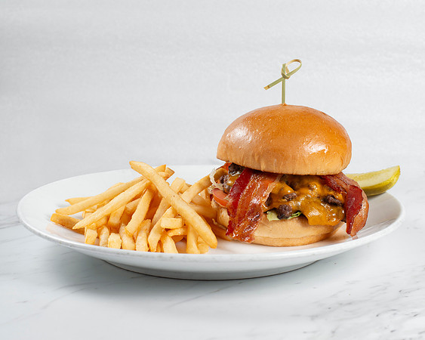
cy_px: 170
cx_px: 223
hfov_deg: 31.8
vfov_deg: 25.7
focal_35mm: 59
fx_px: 746
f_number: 8
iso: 200
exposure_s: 1/250
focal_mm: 50
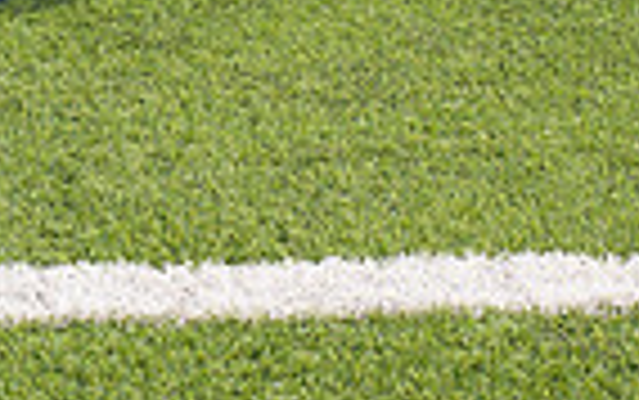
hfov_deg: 16.6
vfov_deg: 9.4
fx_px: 2144
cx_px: 9
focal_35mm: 123
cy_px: -580
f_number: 7.1
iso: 125
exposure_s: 1/400
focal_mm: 38
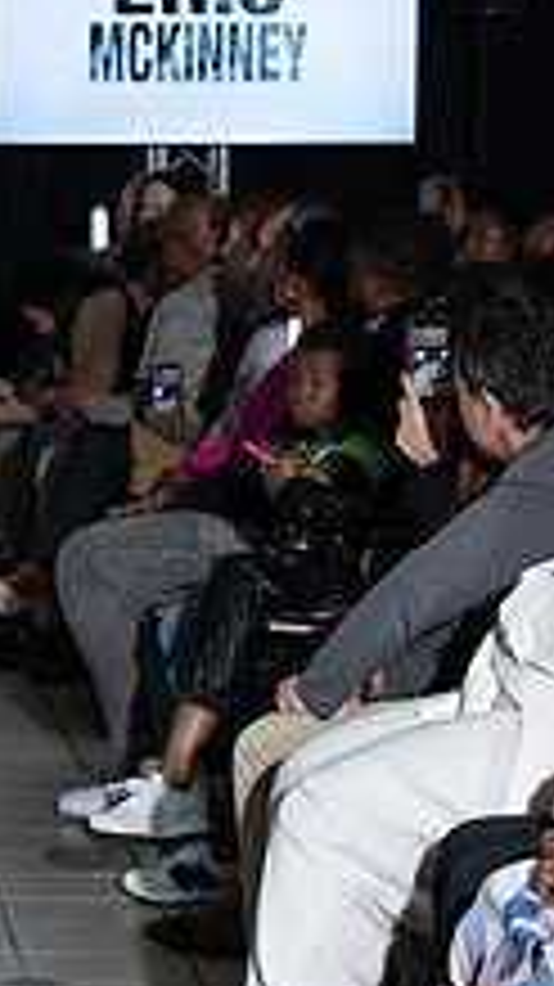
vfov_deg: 11.1
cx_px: -658
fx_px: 5072
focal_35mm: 194
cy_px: 700
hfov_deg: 6.0
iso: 1250
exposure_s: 1/160
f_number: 5.6
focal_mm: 70
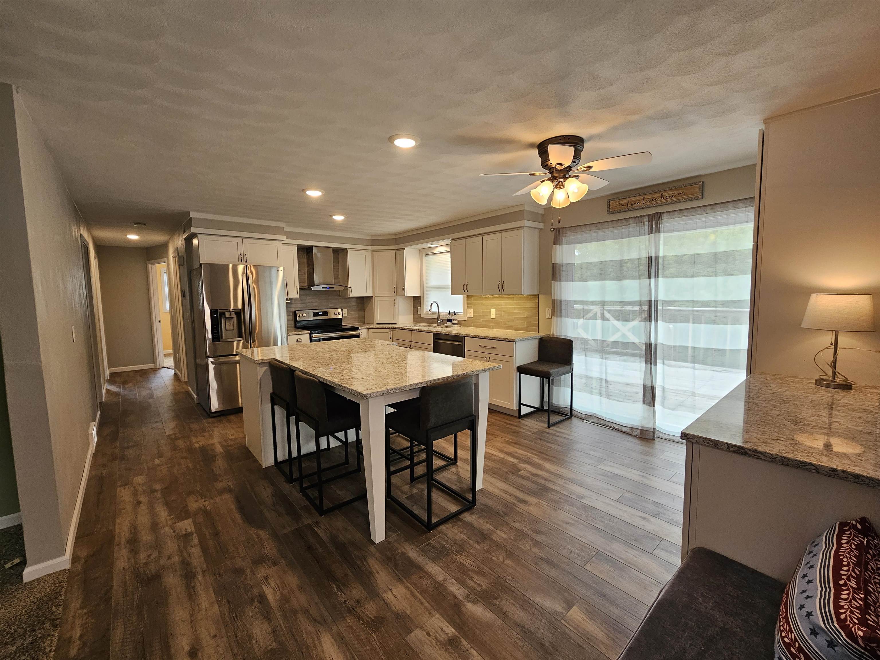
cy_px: 330
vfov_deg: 89.9
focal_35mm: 13
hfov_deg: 106.2
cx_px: 440
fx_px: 330
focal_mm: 2.2
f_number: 2.2
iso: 80
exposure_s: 1/60
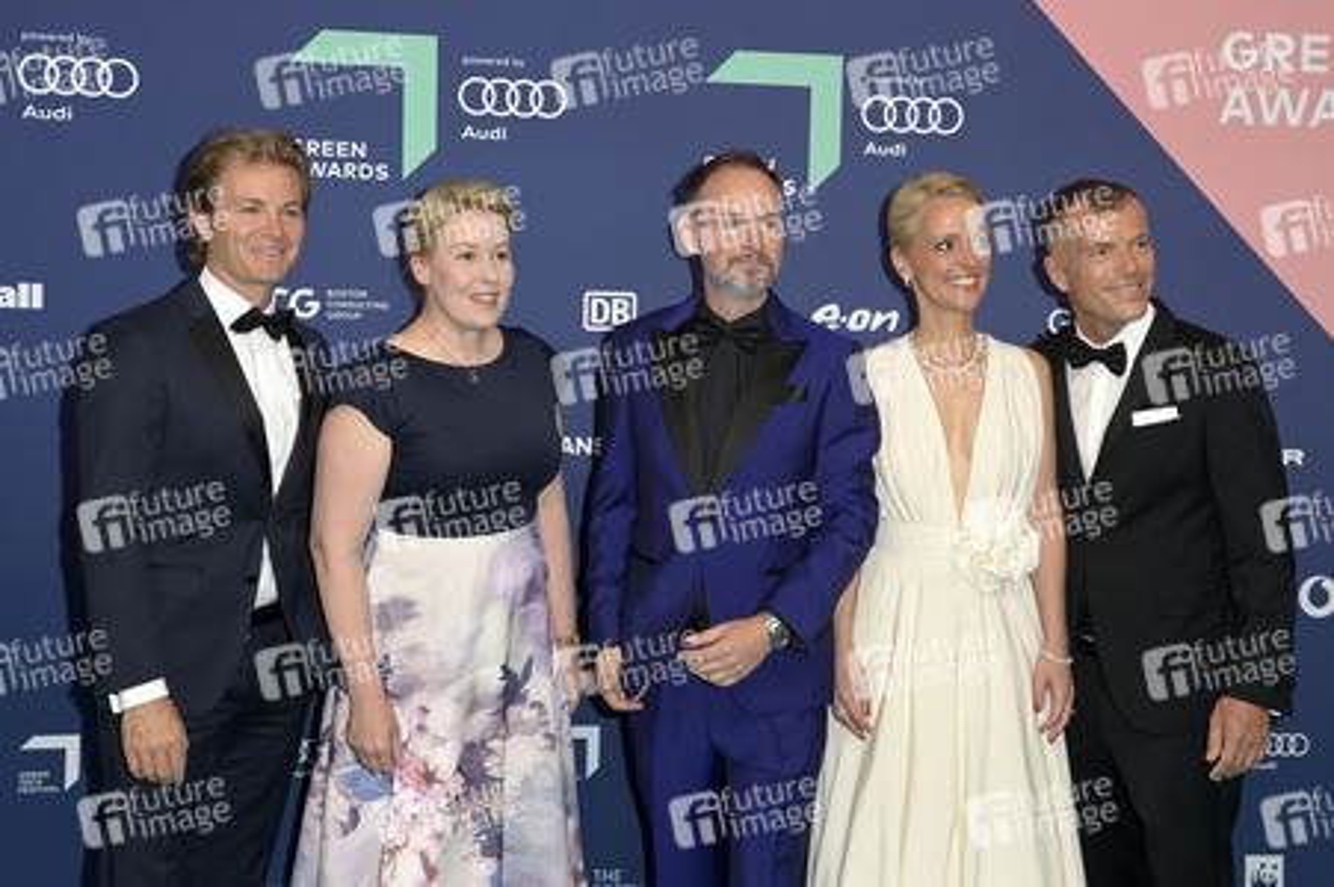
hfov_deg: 48.5
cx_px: 667
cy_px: 444
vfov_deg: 33.4
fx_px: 1481
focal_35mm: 40
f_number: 5.6
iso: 800
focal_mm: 40
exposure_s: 1/250
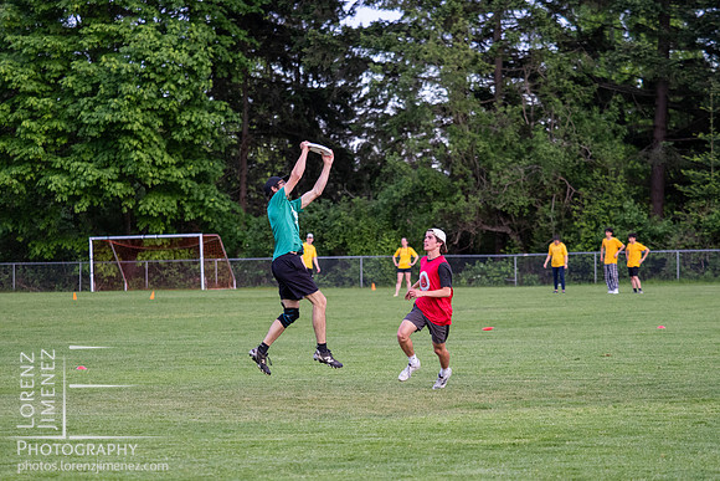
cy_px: 264
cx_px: 360
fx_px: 3121
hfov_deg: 13.2
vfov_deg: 8.8
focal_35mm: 156
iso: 1000
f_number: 2.8
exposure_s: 1/1000
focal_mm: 75
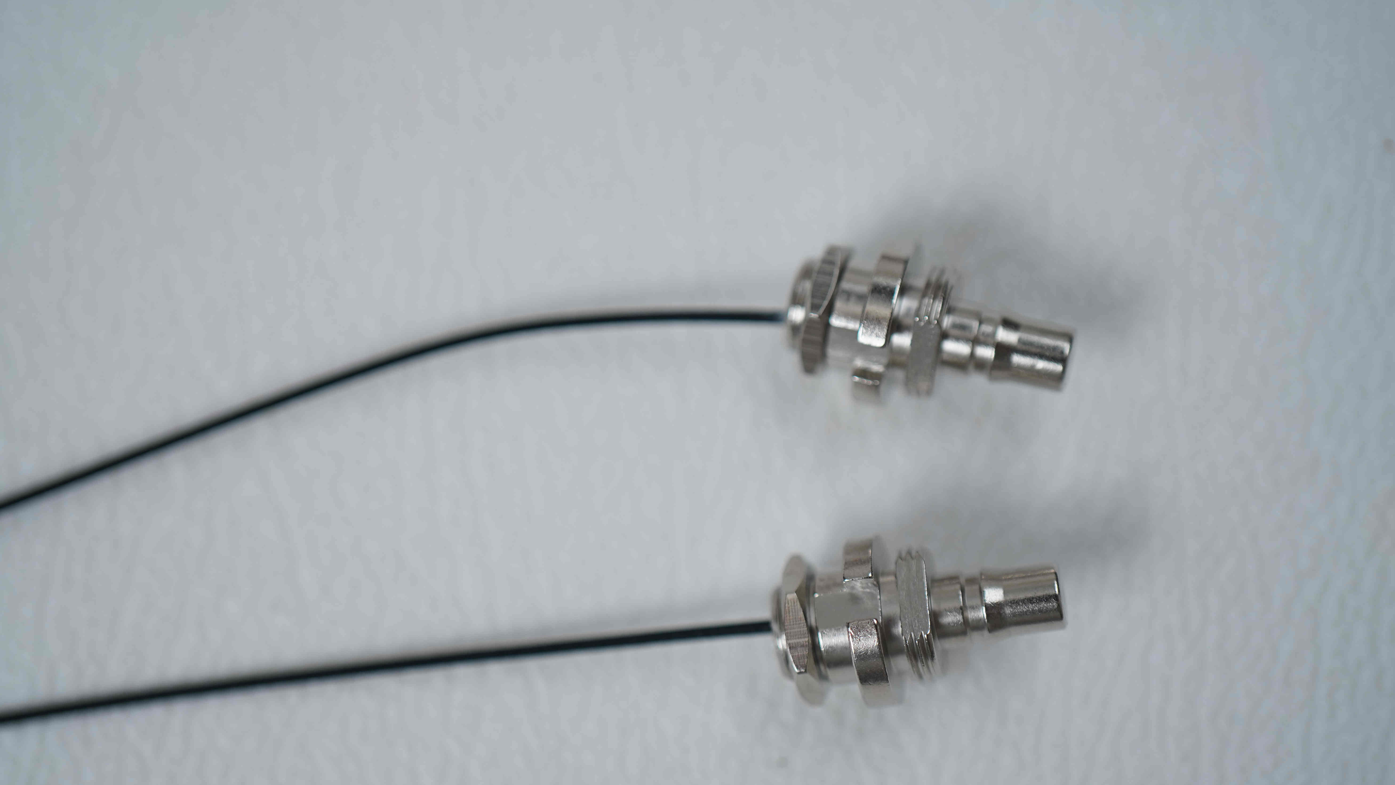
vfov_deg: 22.6
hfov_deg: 39.2
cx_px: 704
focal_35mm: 53
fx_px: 1960
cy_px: 464
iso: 400
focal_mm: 50
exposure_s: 1/125
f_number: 2.8
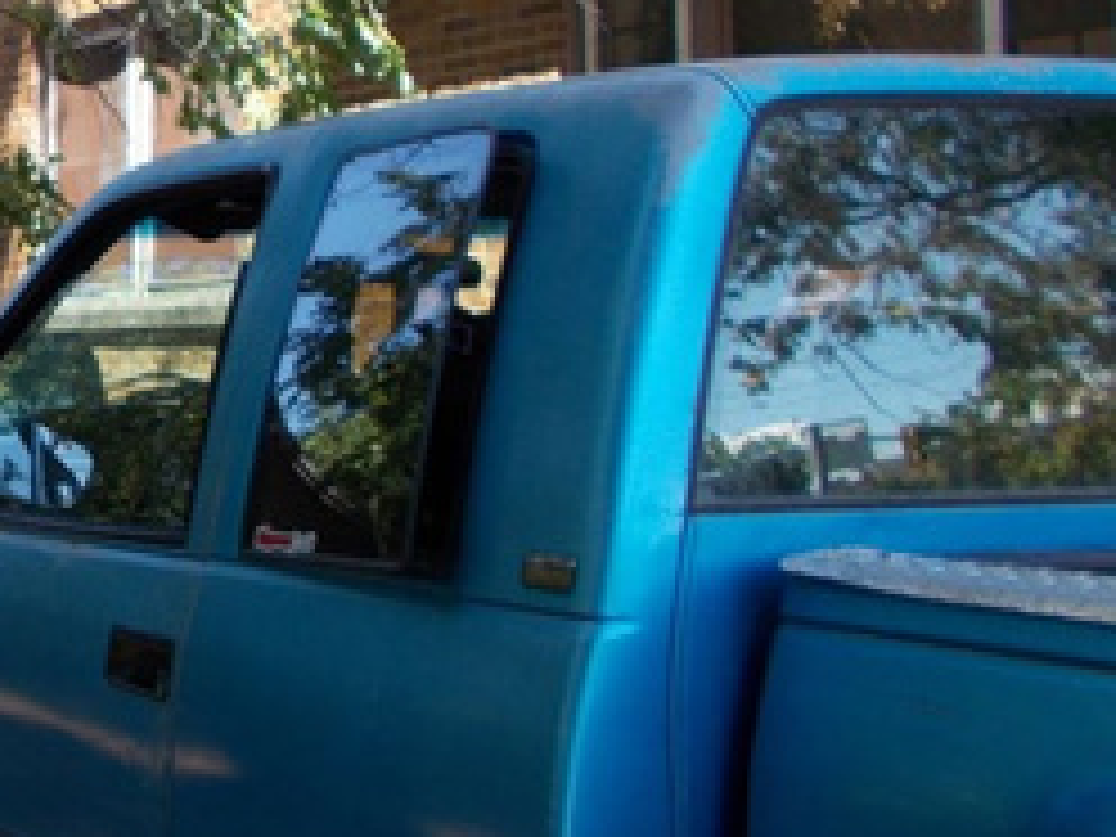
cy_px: 212
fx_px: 2160
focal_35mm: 67
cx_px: -288
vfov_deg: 21.7
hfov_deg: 25.4
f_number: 3.2
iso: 80
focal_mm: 4.6
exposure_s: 1/125
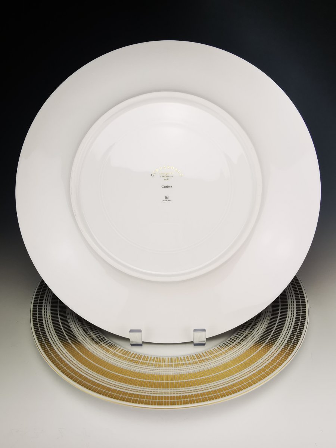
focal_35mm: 27
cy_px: 224
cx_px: 168
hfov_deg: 51.4
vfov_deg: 65.3
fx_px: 349
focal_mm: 2.26
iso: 50
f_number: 2.2
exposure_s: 1/111
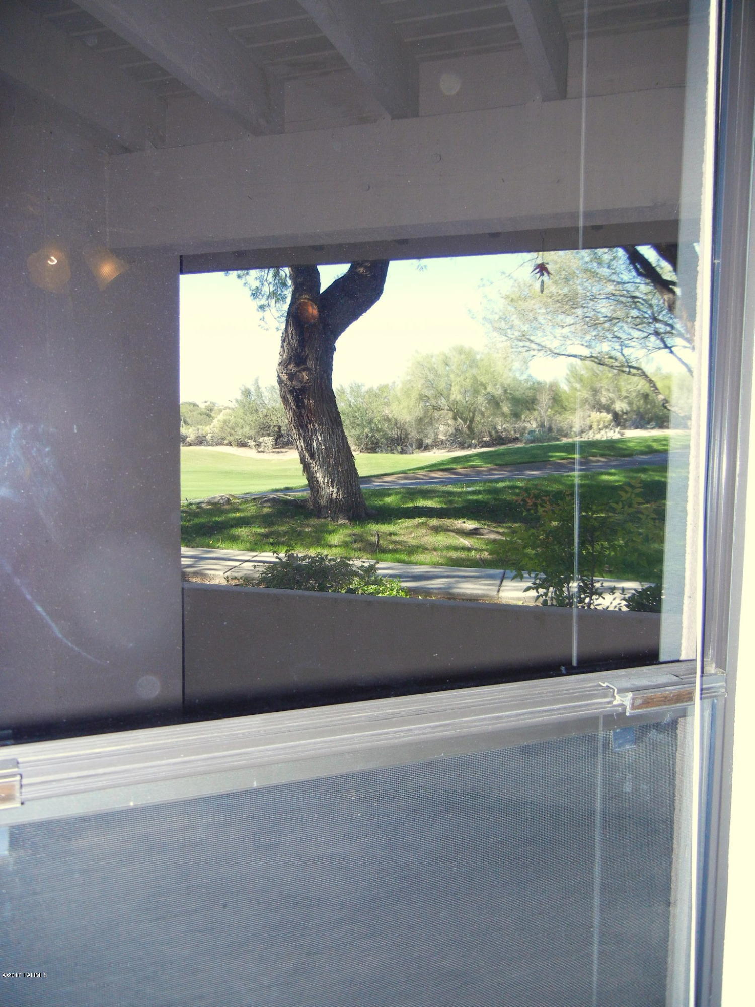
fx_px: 872
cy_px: 504
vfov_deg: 60.0
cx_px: 378
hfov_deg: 46.8
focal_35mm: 30
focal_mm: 5.4
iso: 230
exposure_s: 1/534
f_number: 3.5
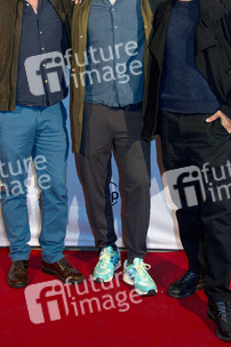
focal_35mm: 50
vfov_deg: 39.3
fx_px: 482
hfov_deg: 26.9
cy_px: 126
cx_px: 117
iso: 1250
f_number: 5.6
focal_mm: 38
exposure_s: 1/125
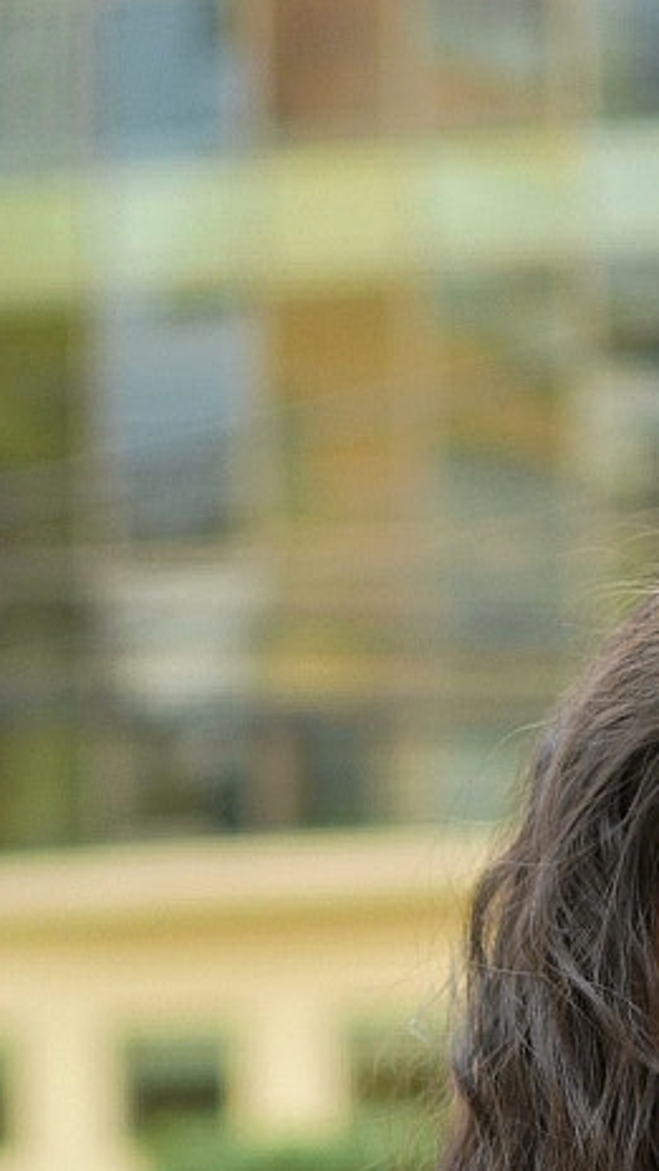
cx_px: 687
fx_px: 5959
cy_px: 1633
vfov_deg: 10.9
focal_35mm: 192
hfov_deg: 6.3
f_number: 1.8
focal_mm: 35
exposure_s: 1/800
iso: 100
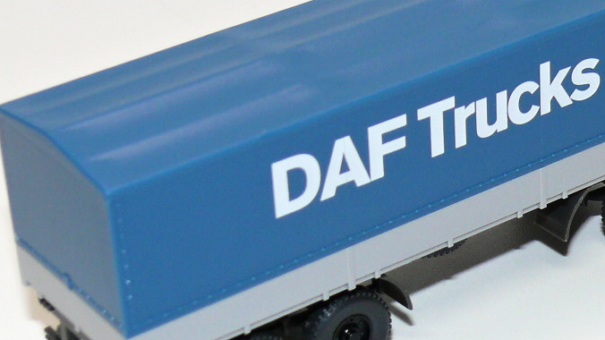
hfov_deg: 16.2
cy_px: 86
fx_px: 2069
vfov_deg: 9.4
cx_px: 631
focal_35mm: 129
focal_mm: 9
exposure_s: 1/30
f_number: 4
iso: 100
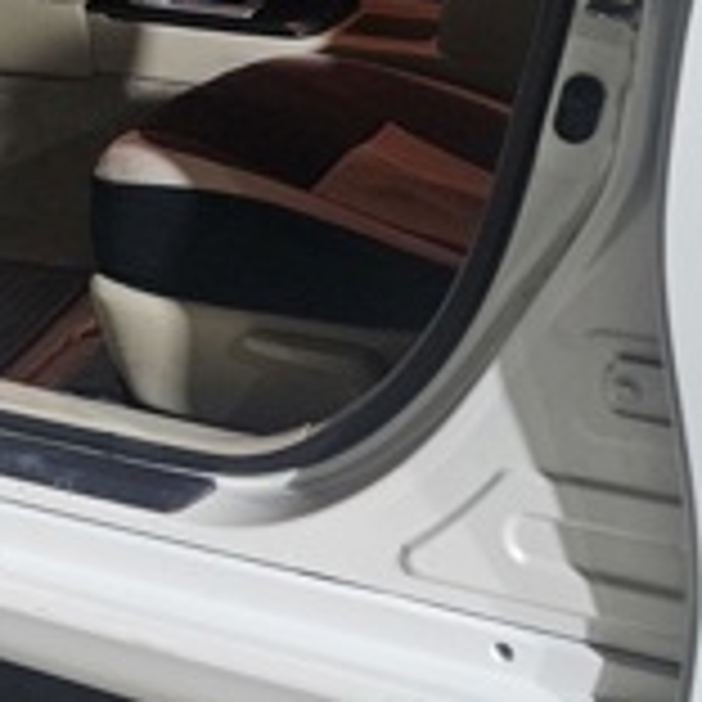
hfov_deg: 19.6
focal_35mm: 78
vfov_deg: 21.1
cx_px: -324
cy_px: -63
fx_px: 1790
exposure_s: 1/50
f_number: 1.8
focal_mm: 5.4
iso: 640
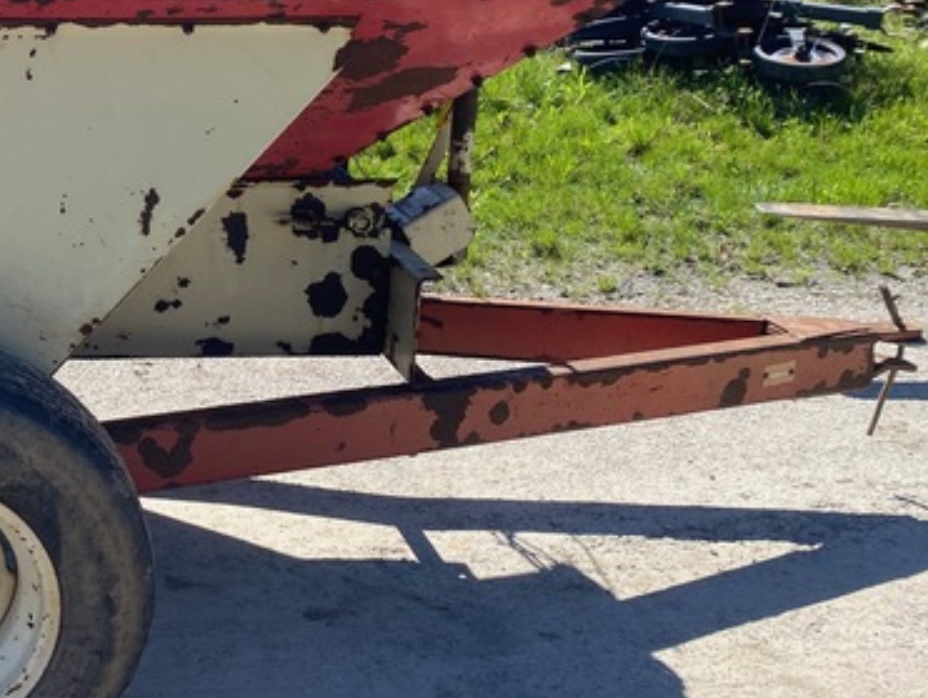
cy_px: 200
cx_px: 38
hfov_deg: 32.1
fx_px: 1503
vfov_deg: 25.9
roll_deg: +0.1
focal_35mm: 56
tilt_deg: -13.2
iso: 32
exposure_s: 1/1961
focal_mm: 4.25
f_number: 1.8
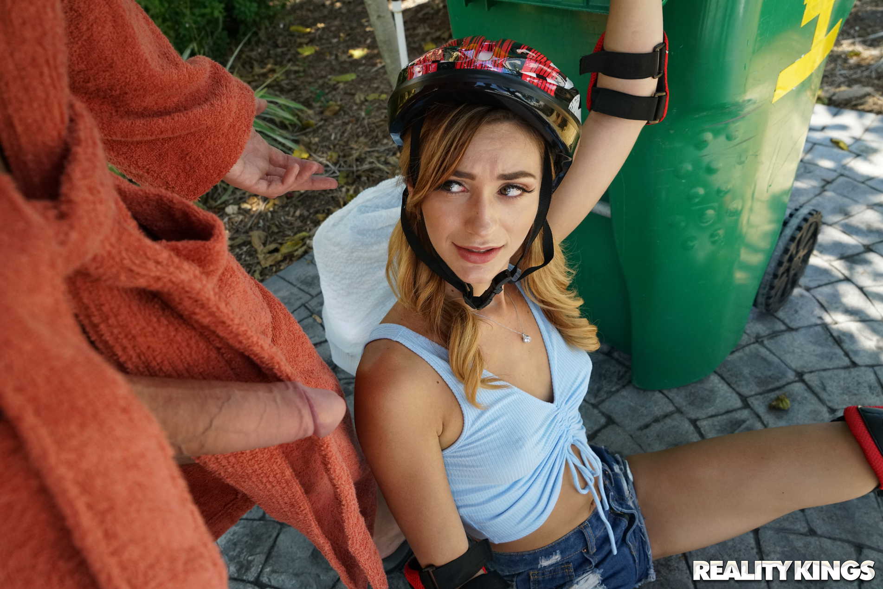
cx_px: 442
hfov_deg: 69.4
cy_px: 294
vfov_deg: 49.6
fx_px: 638
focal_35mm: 26
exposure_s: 1/400
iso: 2000
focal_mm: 26
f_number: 6.3
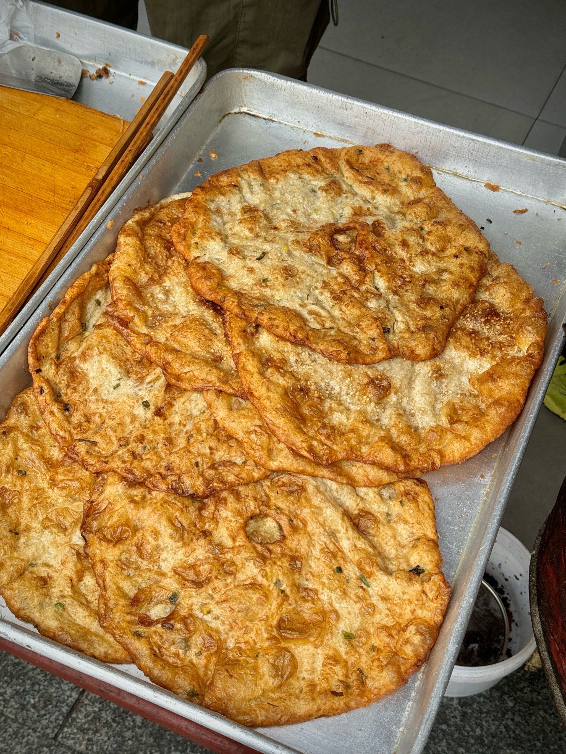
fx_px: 1046
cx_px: 283
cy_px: 377
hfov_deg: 30.3
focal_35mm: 48
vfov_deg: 39.7
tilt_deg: -53.1
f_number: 1.78
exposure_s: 1/397
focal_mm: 6.76
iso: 64
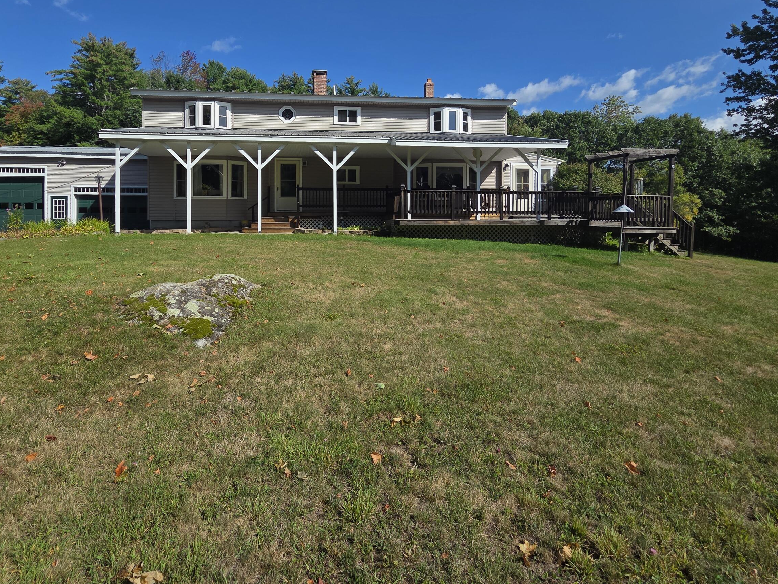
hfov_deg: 90.8
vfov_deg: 73.6
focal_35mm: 17
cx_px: 353
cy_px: 222
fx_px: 382
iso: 50
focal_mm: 2.2
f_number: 2.2
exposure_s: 1/2339
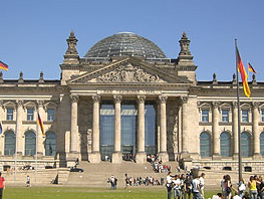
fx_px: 496
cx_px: 127
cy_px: 92
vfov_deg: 22.6
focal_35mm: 65
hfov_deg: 29.8
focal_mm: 6.2
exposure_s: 1/640
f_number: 4.3
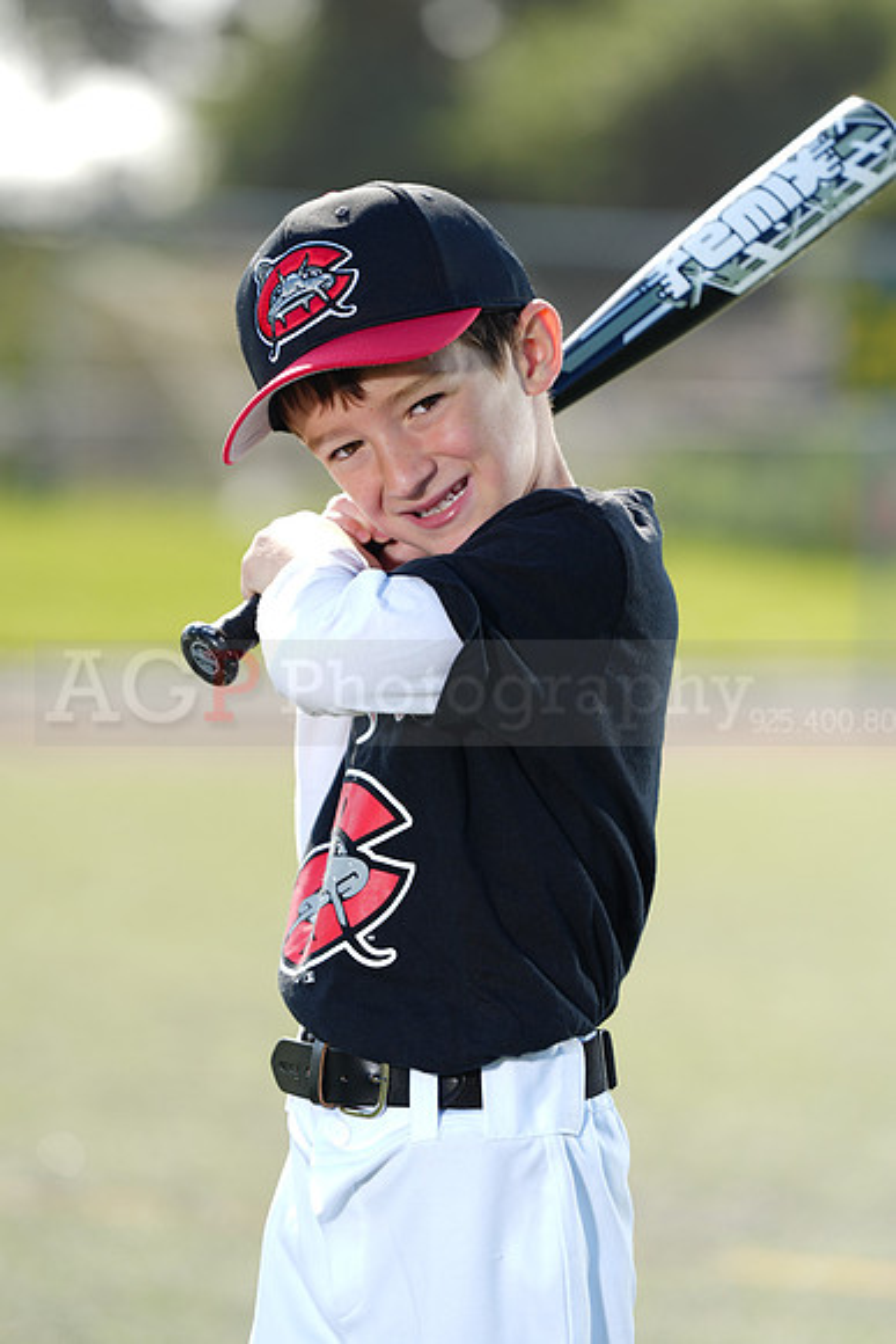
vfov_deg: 10.3
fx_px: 7462
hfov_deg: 6.9
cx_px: 448
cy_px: 672
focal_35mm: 200
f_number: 4.5
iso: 64
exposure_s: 1/250
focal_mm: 200
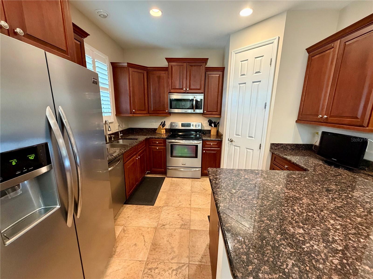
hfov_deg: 102.1
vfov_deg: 85.7
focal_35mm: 14
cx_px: 186
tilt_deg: -12.2
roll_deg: -1.1
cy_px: 140
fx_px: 151
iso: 500
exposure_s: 1/60
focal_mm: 2.22
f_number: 2.2
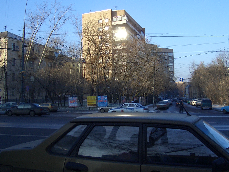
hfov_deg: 37.4
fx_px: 337
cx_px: 132
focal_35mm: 51
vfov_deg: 28.5
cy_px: 72
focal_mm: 5.8
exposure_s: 1/640
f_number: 2.6
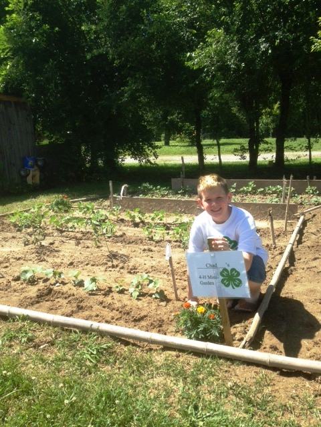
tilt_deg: -13.8
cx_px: 160
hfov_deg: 42.9
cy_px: 214
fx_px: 408
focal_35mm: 33
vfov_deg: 55.4
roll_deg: +3.4
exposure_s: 1/786
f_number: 2.4
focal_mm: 4.12
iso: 50
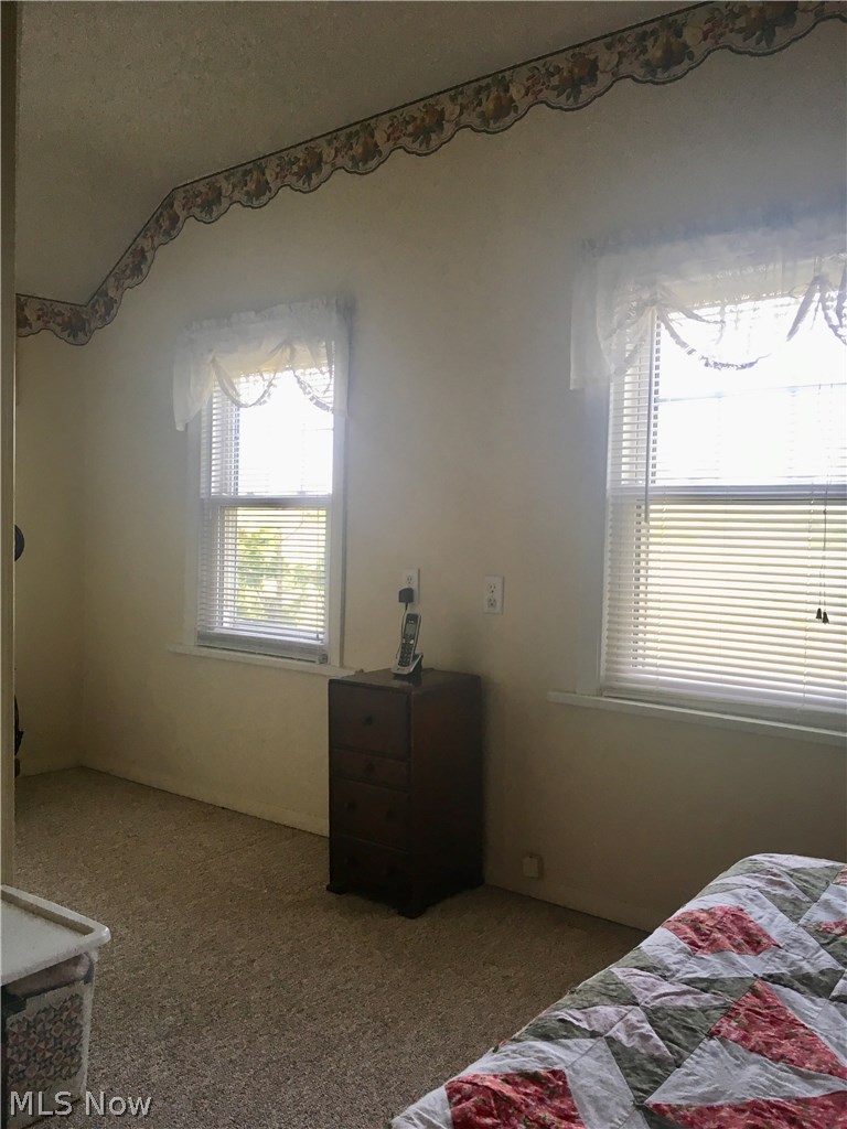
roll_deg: -1.2
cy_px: 564
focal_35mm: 29
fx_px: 946
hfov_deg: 48.2
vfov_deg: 61.7
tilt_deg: -3.0
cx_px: 424
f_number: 2.2
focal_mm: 4.15
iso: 25
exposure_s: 1/30
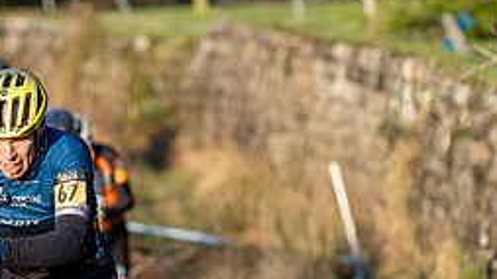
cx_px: 22
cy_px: 164
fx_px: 5374
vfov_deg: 3.0
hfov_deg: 5.3
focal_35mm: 408
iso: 250
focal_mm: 170
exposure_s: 1/1000
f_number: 3.5
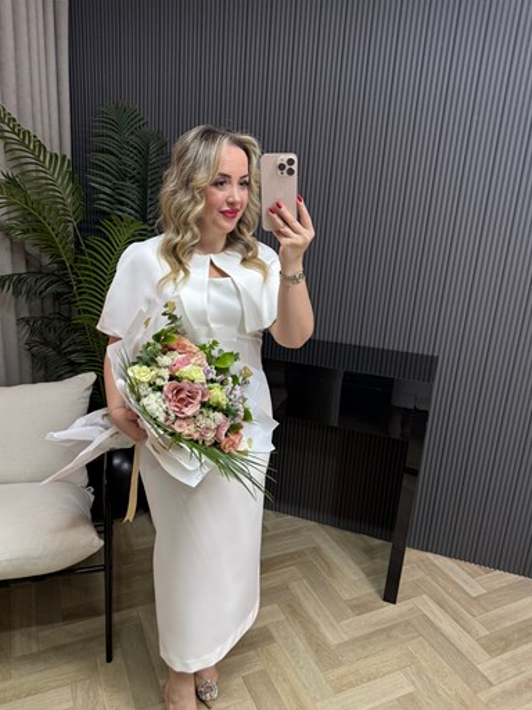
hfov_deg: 54.9
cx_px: 258
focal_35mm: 25
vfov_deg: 69.4
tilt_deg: -22.5
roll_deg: -3.2
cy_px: 367
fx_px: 512
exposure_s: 1/67
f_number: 1.78
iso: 200
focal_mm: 6.76
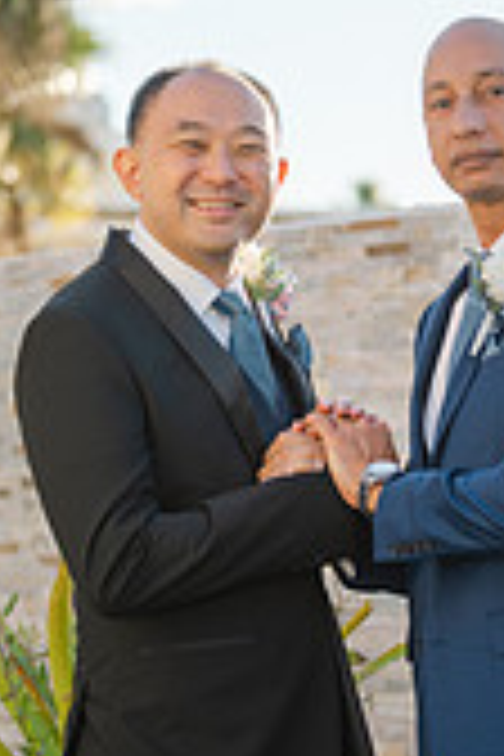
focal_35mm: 134
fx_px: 2814
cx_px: 369
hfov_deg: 10.2
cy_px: 684
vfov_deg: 15.1
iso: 64
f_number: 1.8
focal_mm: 50
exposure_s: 1/1000
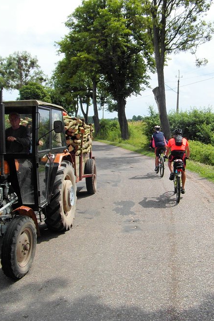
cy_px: 160
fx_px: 303
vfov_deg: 55.8
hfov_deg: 38.8
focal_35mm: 34
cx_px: 119
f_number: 3.2
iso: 100
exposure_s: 1/1000
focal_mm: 4
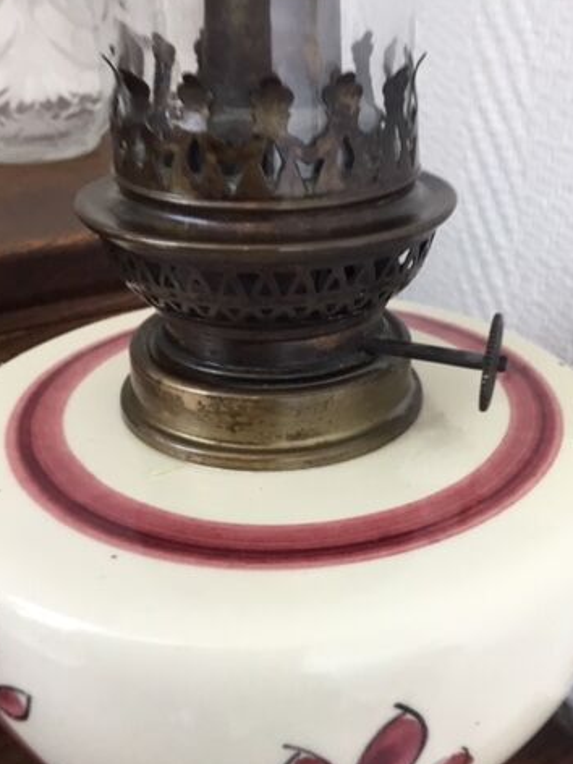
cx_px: 379
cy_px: 345
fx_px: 927
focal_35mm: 42
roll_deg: +1.5
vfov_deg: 44.7
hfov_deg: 34.1
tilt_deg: -27.1
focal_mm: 3.3
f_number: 2.4
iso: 80
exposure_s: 1/33
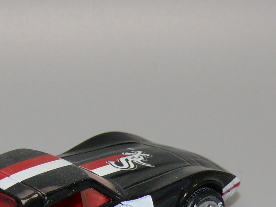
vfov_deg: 7.4
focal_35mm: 199
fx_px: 1586
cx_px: 70
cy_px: 178
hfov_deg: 9.9
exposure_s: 1/30
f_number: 4
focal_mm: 14.2
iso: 100
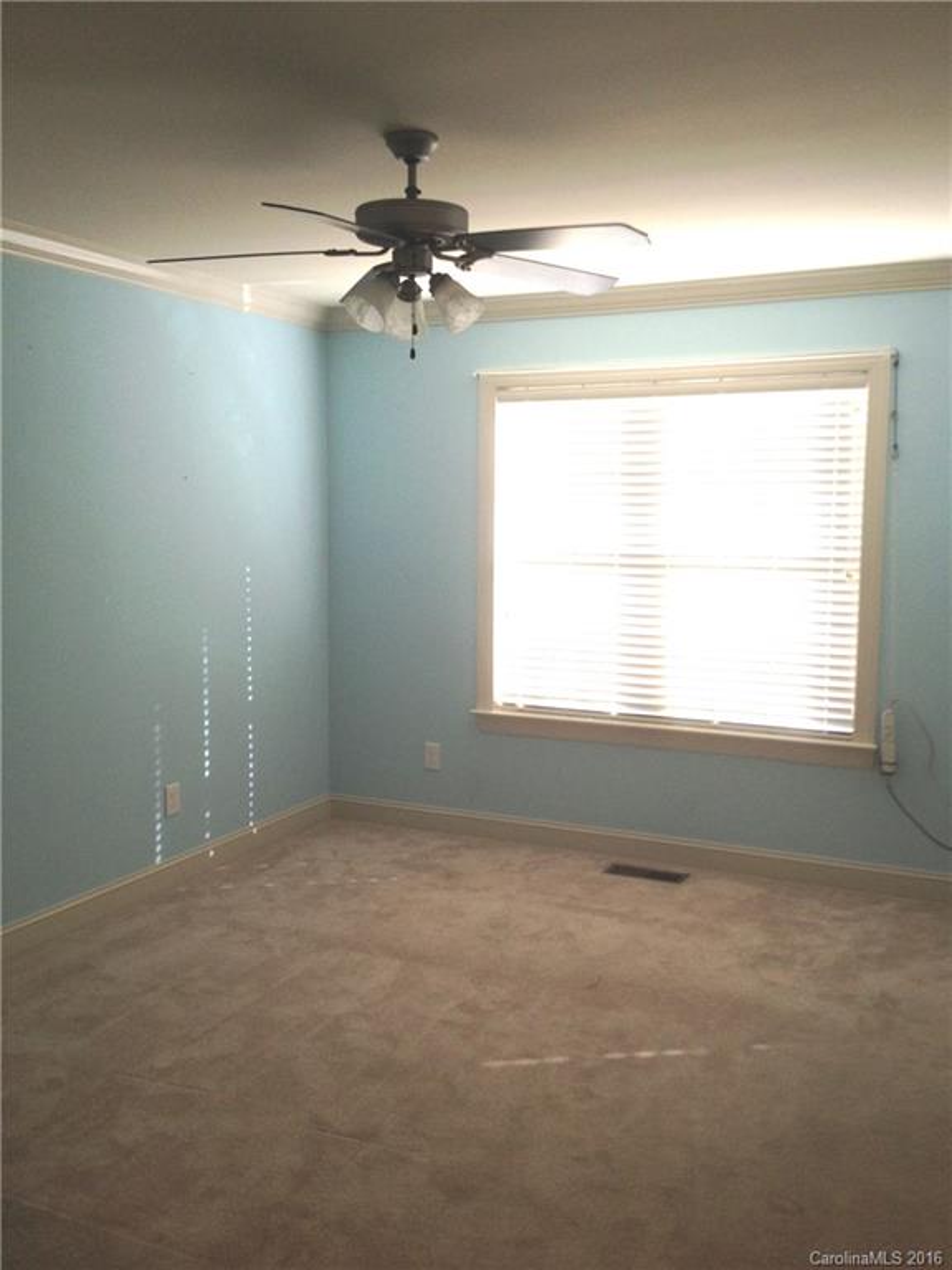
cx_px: 476
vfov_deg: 52.6
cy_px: 635
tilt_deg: -11.5
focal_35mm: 35
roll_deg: +0.2
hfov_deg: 40.7
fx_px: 1283
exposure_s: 1/30
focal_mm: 4.28
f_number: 2.4
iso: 50
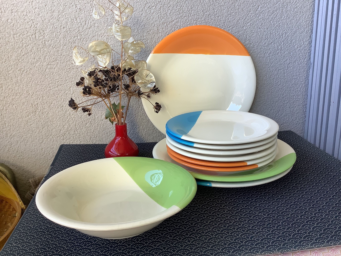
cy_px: 128
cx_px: 170
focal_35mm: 31
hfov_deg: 58.4
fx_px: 305
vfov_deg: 45.4
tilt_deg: -14.6
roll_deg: +1.3
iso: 64
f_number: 2.4
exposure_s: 1/100
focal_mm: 3.3
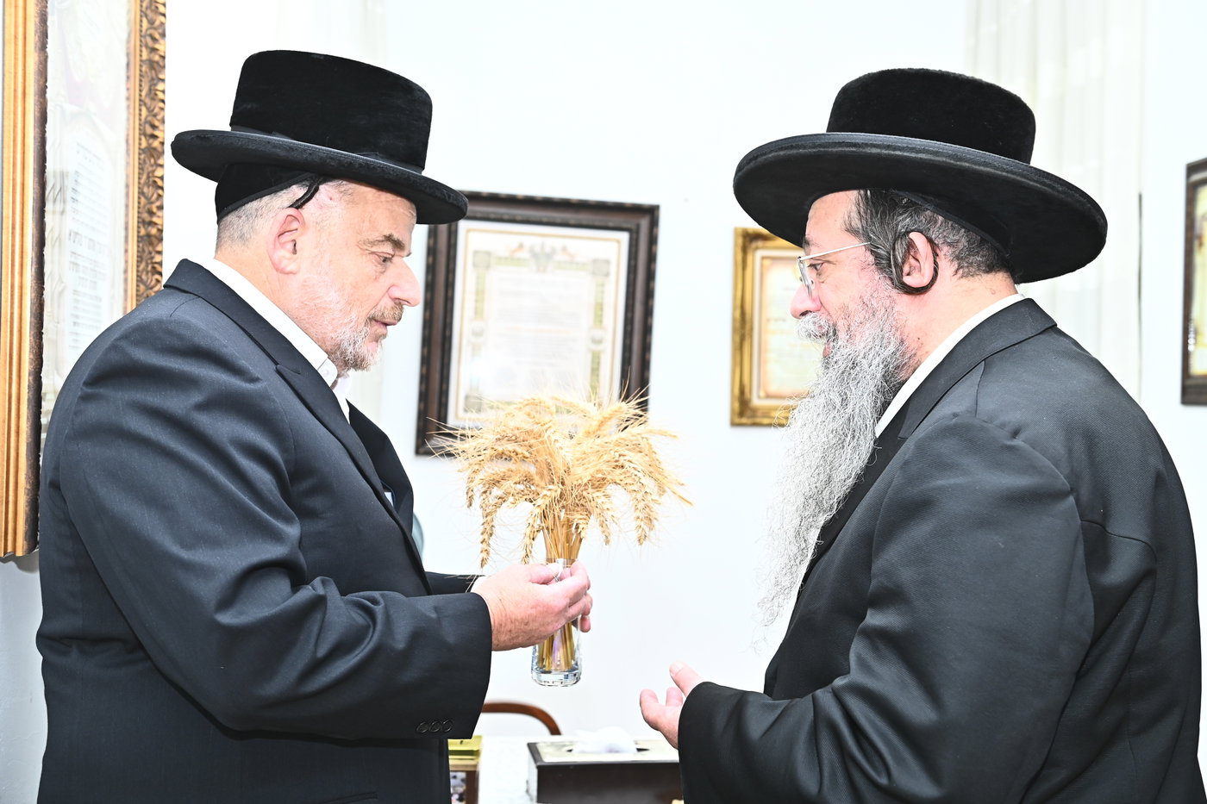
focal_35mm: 40
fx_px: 1341
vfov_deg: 33.4
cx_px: 604
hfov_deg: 48.5
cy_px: 402
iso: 1000
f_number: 4.5
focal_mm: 40
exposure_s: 1/160
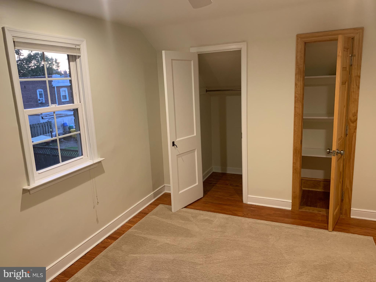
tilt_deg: -11.8
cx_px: 188
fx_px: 282
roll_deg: +2.6
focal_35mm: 26
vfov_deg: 53.1
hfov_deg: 67.3
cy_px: 141
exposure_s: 1/60
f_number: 1.8
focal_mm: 4.25
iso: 200
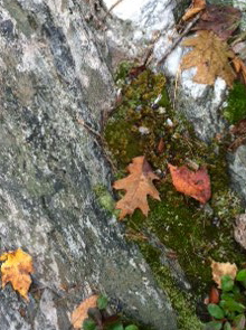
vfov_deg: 25.7
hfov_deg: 19.3
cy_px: 173
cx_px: 91
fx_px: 723
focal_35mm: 76
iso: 80
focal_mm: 3.85
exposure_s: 1/120
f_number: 2.8
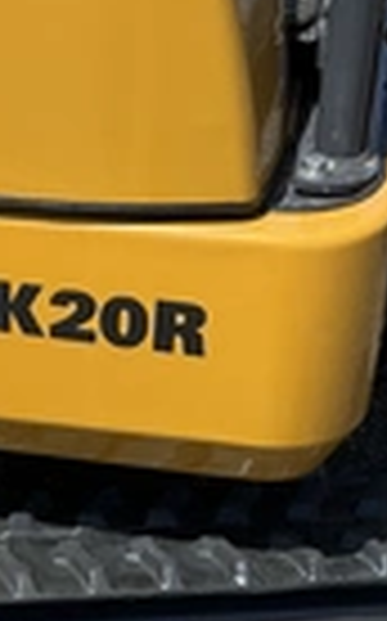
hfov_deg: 14.6
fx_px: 1505
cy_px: 626
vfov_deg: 22.4
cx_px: 81
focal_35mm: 89
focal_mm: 3
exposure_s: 1/1221
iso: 25
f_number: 1.8
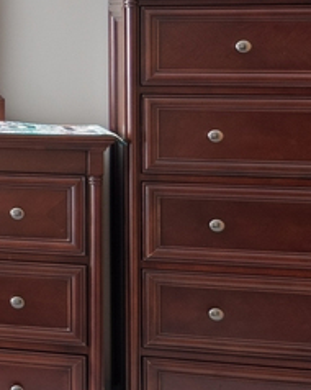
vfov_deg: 16.5
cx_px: -719
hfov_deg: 9.4
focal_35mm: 115
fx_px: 1325
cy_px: 49
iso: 250
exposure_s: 1/6
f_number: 8
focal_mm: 12
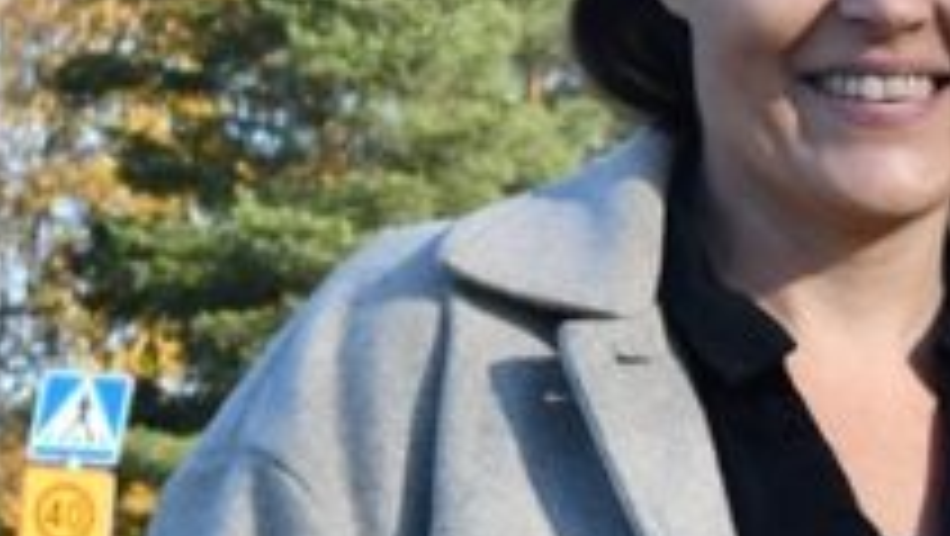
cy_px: 799
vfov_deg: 4.2
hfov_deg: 7.1
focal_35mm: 290
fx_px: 7310
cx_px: 2184
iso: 640
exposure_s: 1/400
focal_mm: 38
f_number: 10
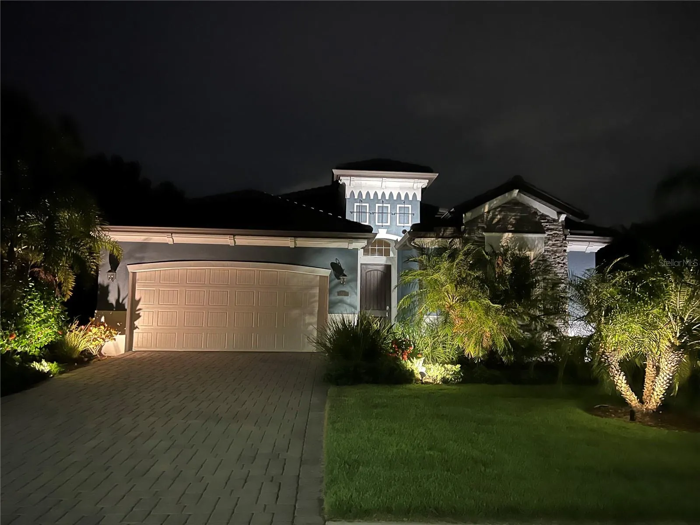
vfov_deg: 53.1
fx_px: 526
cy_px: 262
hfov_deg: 67.3
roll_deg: +0.0
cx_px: 350
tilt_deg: +7.2
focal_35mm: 26
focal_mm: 5.7
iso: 1000
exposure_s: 1/15
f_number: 1.5
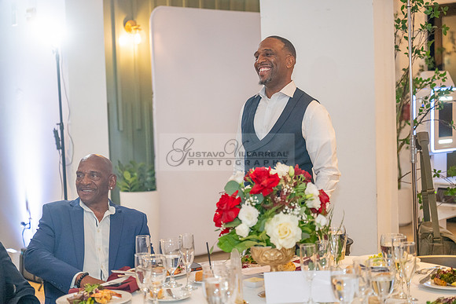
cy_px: 152
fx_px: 887
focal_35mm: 70
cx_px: 228
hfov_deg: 28.8
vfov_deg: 19.5
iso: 2000
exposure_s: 1/200
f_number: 2.8
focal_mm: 70
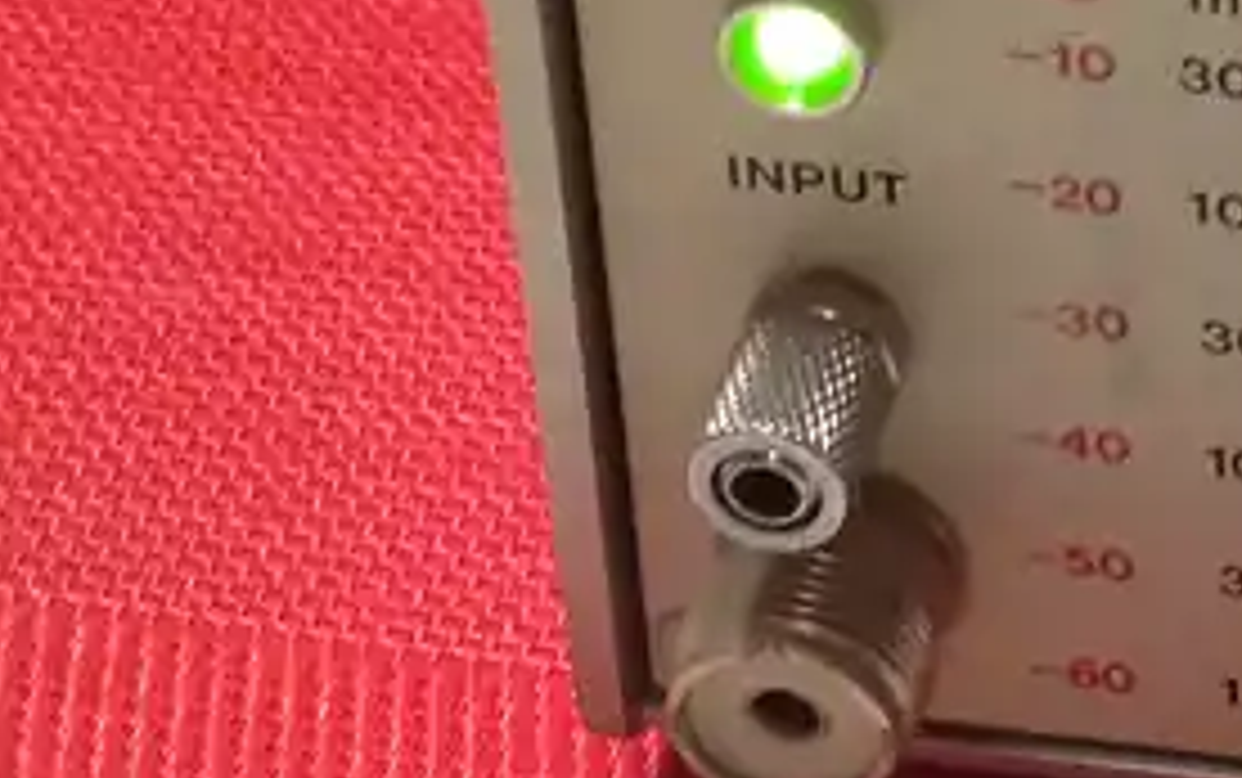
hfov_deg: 15.0
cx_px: 1544
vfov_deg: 9.7
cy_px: -144
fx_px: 4539
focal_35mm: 134
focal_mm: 4.28
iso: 250
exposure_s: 1/17
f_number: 2.4
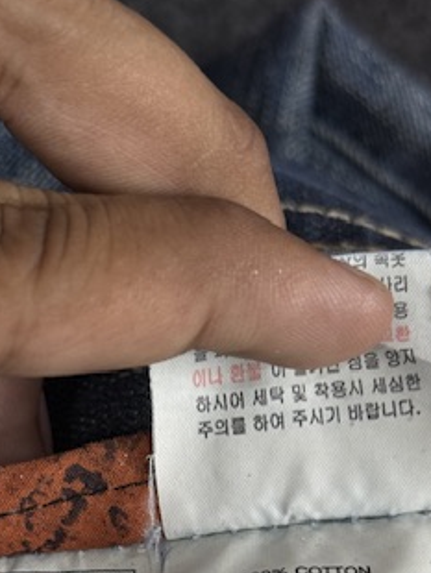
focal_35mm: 99
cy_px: 519
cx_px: 181
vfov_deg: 19.4
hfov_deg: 15.0
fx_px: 1641
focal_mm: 6.76
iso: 64
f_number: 1.78
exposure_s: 1/100
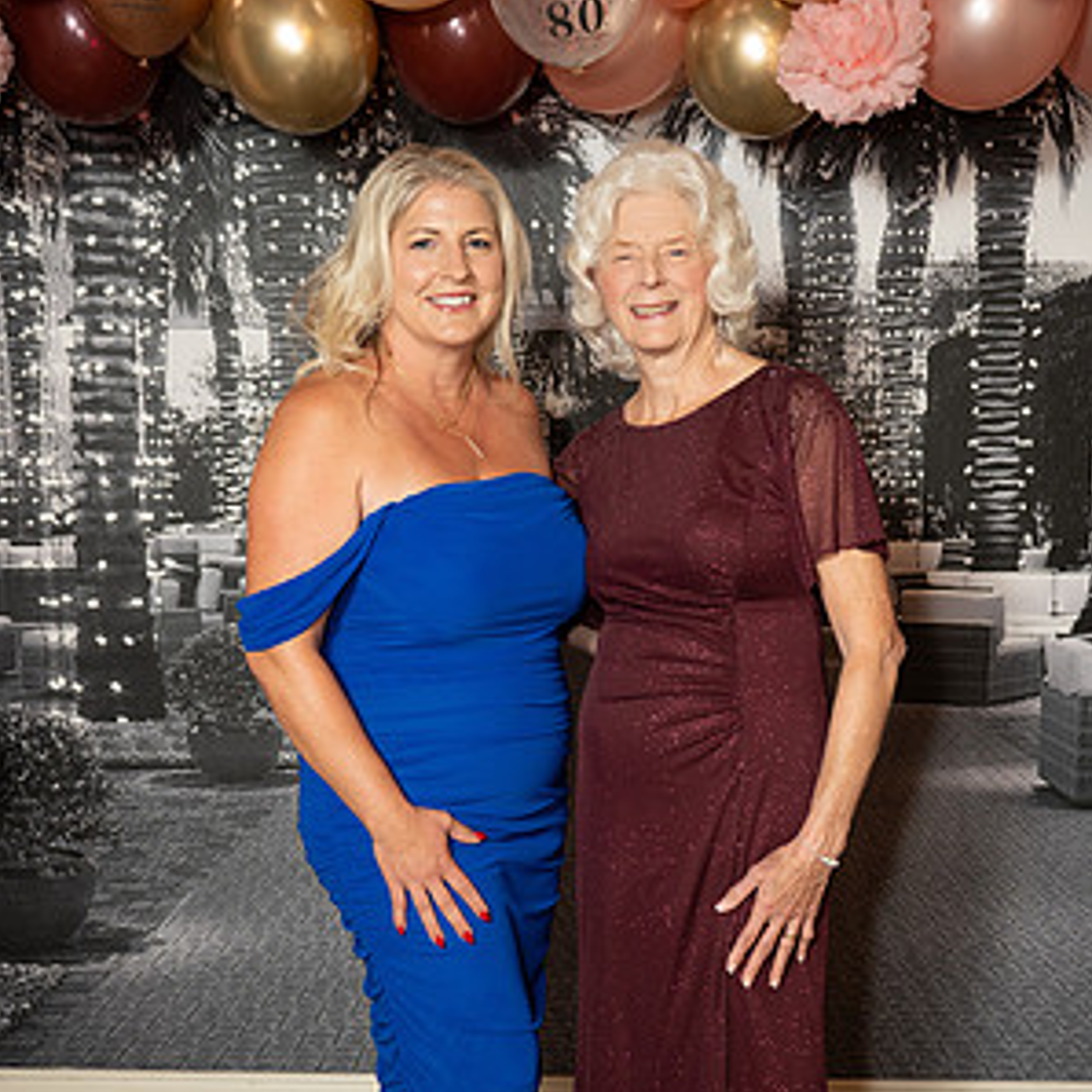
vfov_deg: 32.4
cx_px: 546
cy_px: 762
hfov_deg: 32.8
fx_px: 1856
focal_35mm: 52
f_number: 2.8
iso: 1000
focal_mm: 40.5
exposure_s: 1/160
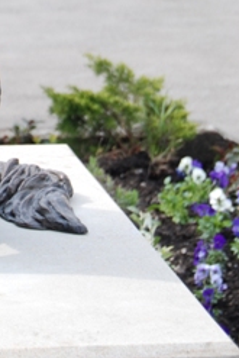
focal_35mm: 202
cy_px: -54
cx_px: -49
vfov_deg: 10.0
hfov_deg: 6.8
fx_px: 2009
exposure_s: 1/400
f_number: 5.6
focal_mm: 52
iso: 200
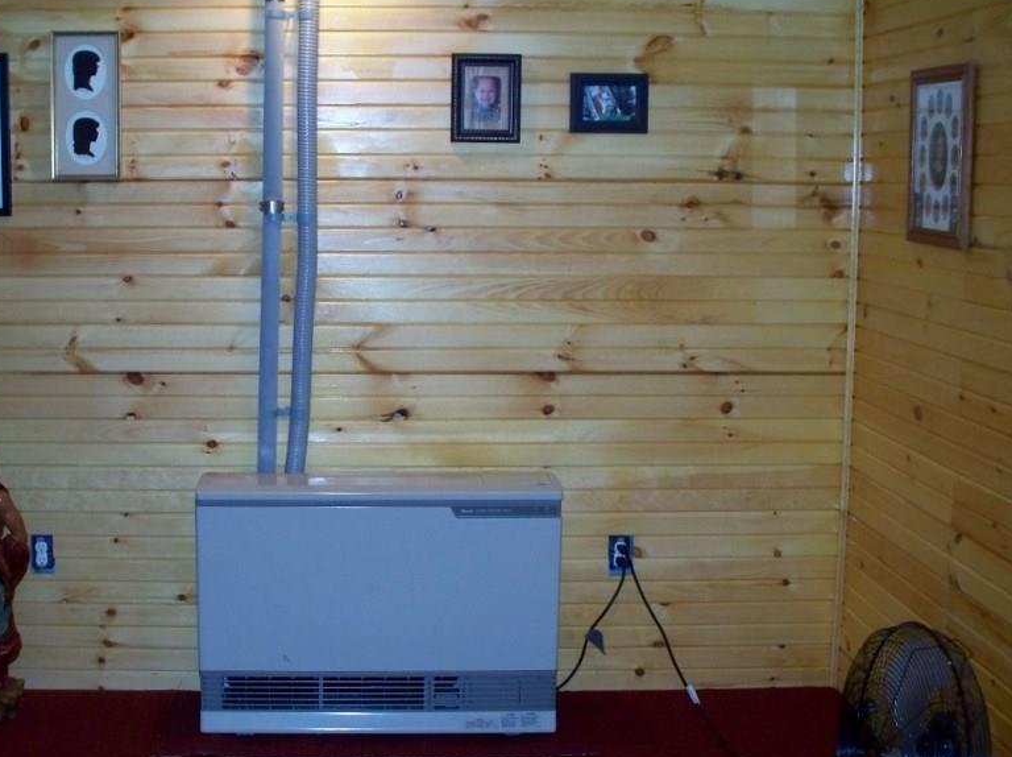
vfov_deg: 30.2
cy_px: 338
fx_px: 1402
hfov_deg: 39.3
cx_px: 340
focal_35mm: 48
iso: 200
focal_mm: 7.54
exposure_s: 1/30
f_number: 2.8
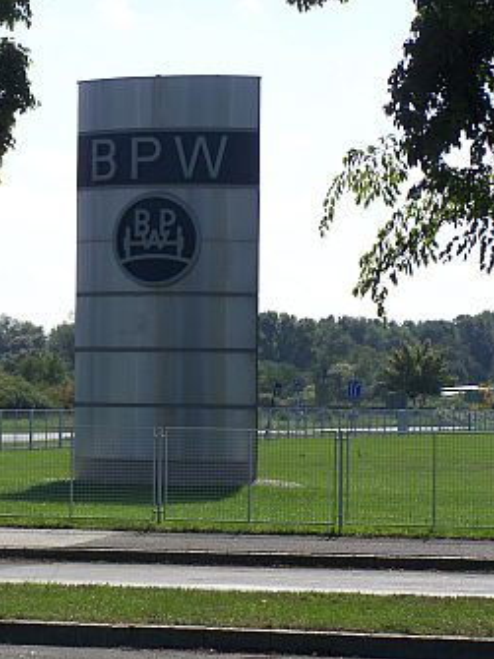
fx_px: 2685
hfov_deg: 10.5
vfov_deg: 14.0
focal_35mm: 141
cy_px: 330
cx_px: 124
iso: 64
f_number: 4.5
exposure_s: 1/640
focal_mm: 17.5
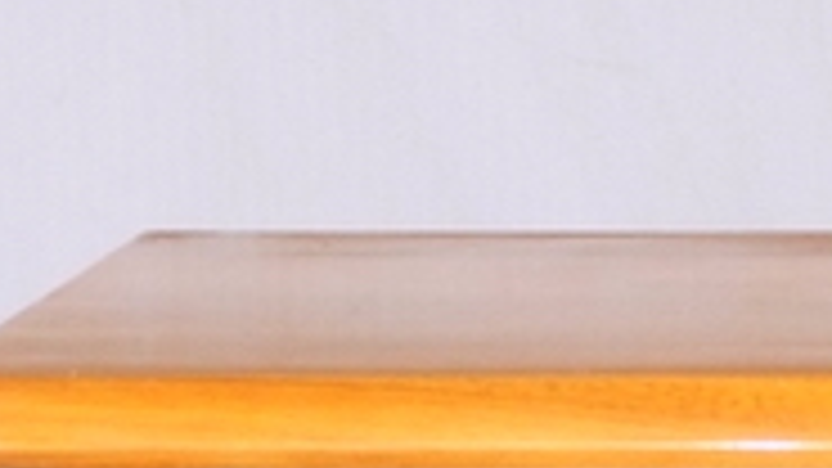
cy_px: 1557
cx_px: 1691
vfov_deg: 2.4
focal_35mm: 508
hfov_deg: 4.2
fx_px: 11206
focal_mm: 16.1
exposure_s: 1/1.6
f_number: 4.9
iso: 100
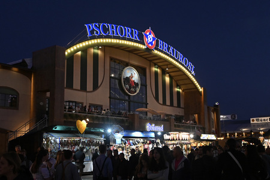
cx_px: 135
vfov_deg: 31.9
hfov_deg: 46.4
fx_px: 315
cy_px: 90
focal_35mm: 42
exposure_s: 1/200
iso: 5000
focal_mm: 28
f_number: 7.1
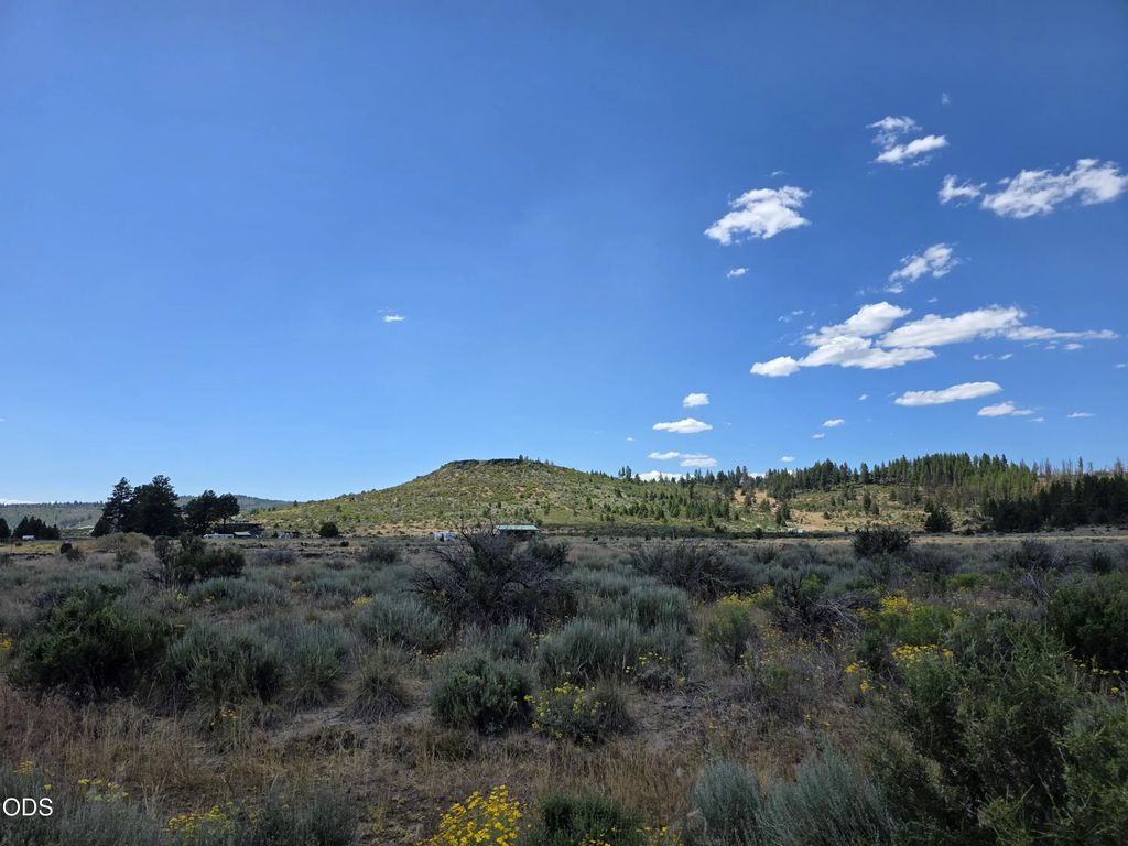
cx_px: 564
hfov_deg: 73.9
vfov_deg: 58.9
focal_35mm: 23
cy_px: 423
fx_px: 749
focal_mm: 6.3
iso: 80
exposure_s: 1/5447
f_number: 1.7
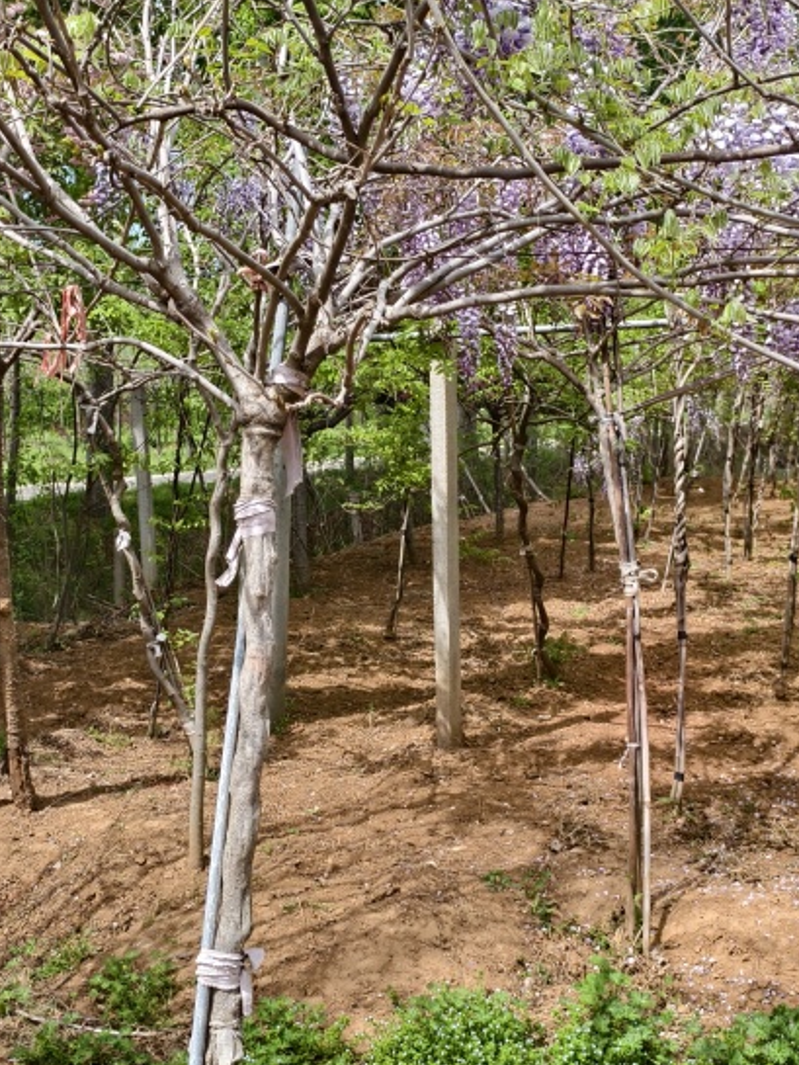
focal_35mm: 45
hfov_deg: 32.1
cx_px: 344
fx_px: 1384
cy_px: 472
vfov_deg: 42.0
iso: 71
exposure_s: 1/2154
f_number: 1.57
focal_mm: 5.6
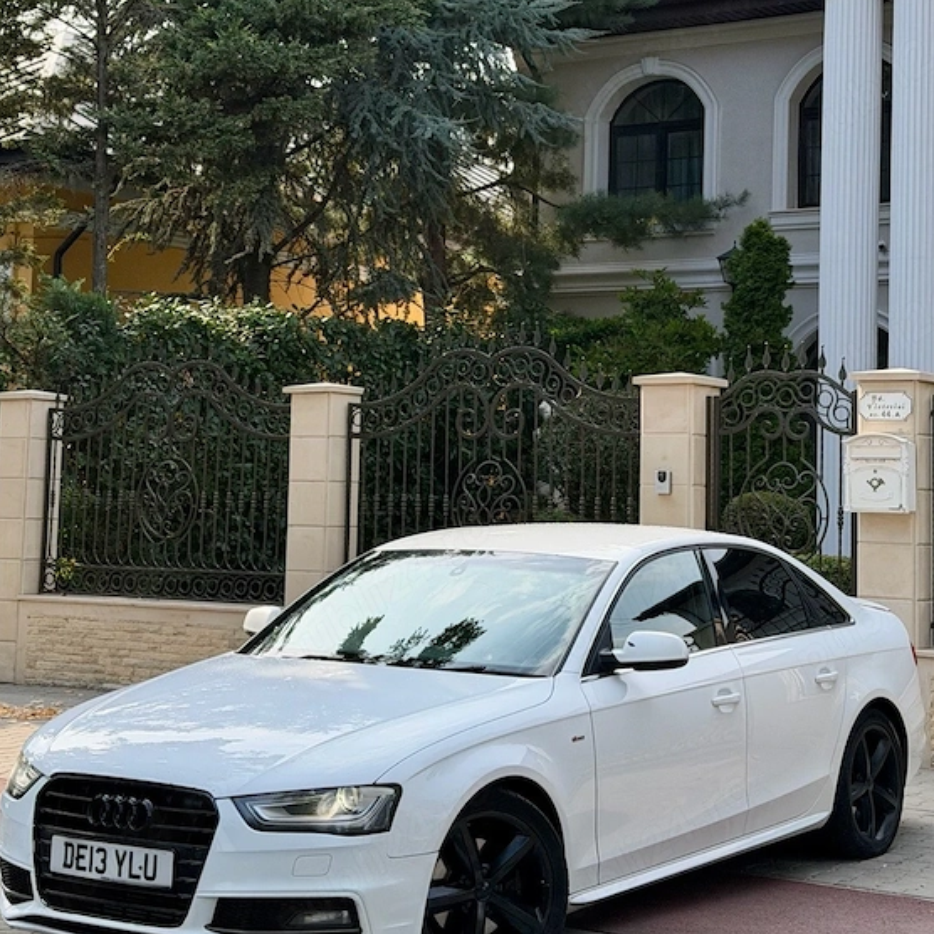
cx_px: 449
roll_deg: -2.3
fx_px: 1862
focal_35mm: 61
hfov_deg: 28.2
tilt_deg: +5.0
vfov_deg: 28.1
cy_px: 373
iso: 64
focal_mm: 6.76
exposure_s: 1/2208
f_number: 1.78
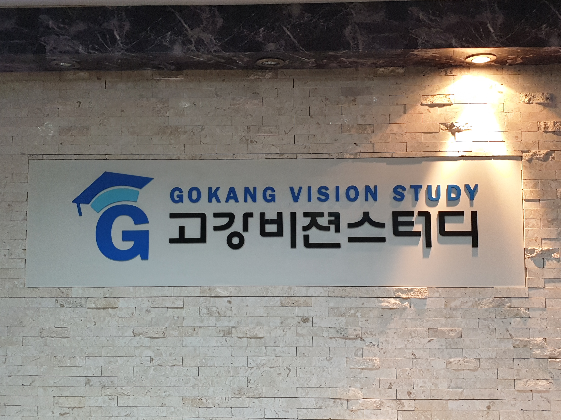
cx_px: 280
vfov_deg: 53.1
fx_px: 421
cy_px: 210
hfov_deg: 67.3
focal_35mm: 26
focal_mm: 4.3
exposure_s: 1/60
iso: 160
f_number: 2.4
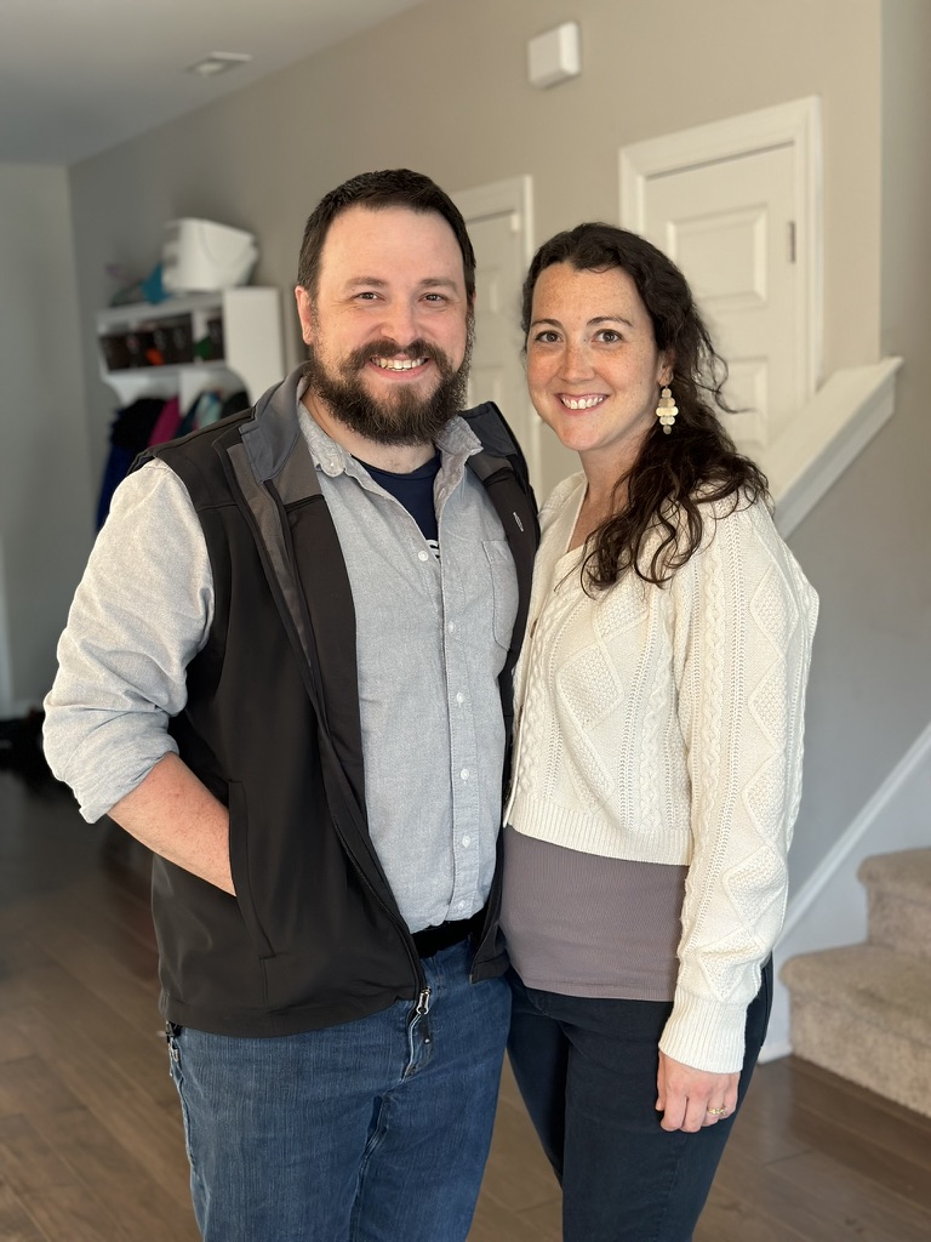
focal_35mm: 48
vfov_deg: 39.7
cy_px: 621
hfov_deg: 30.3
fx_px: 1721
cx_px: 466
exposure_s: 1/60
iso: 200
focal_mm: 6.86
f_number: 1.78
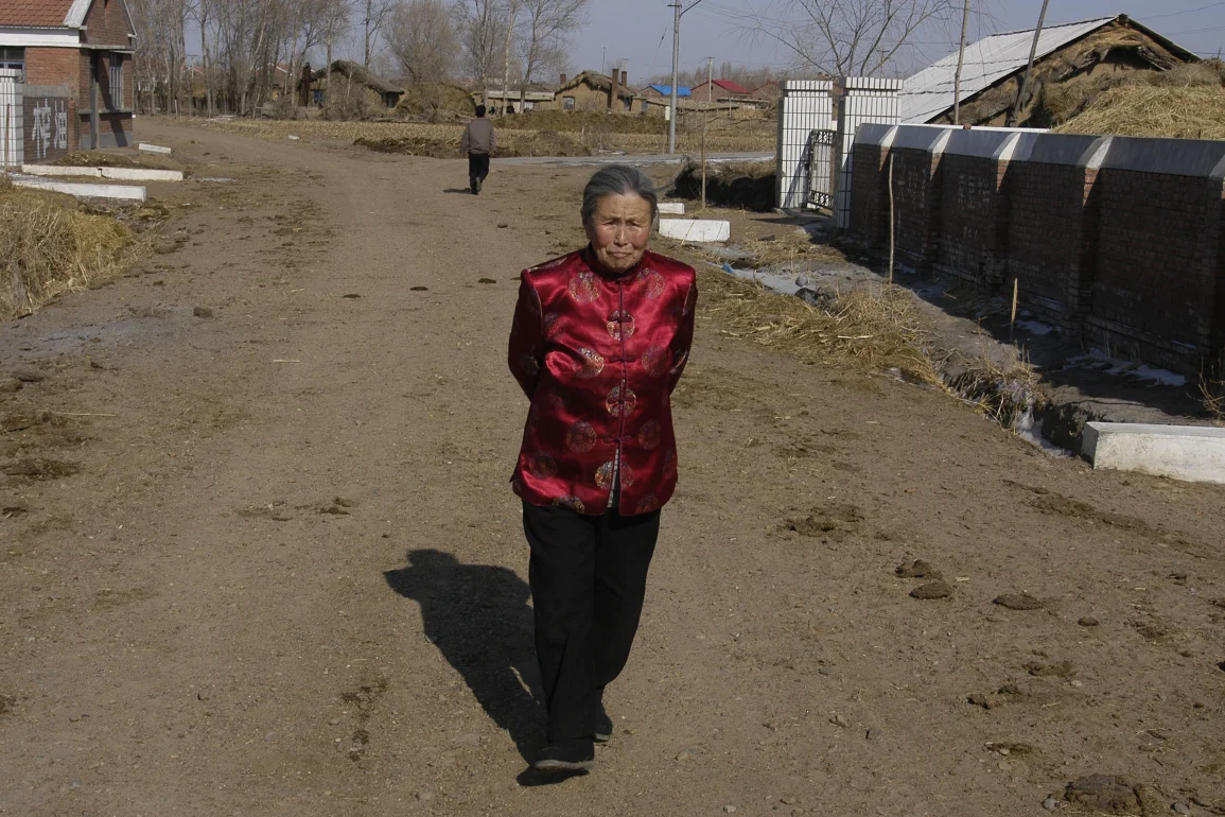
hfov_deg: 36.5
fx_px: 1855
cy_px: 419
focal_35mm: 55
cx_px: 593
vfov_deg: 24.8
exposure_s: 1/320
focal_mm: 35
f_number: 11
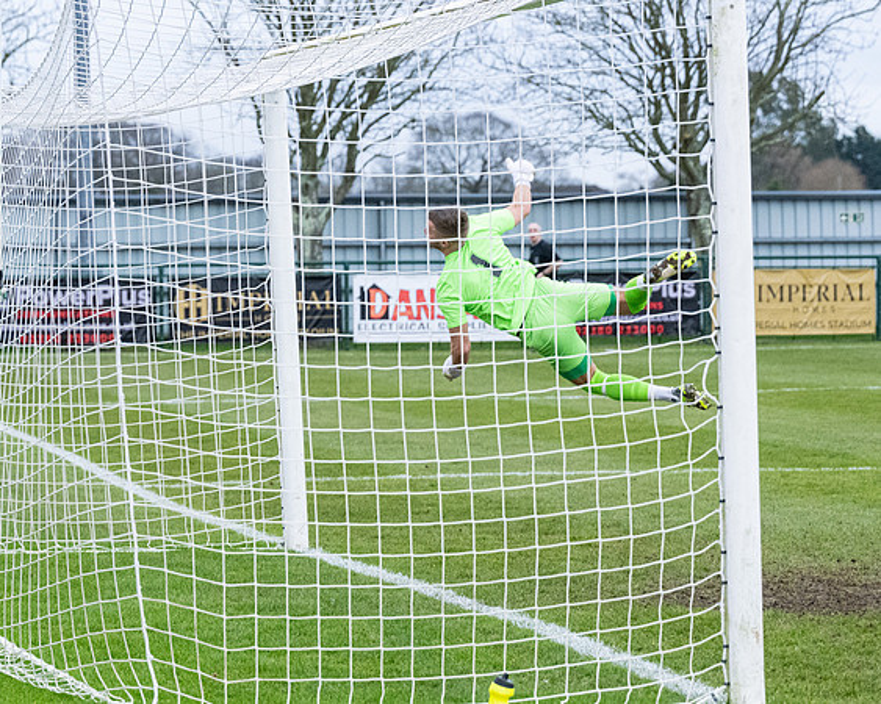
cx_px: 440
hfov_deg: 13.8
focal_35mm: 140
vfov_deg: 11.0
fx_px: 3642
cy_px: 352
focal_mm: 83
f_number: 4
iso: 4000
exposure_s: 1/1250
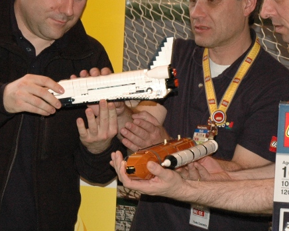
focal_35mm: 132
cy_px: 133
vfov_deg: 11.7
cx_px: 165
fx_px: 1129
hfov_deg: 14.6
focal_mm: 40
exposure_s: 1/50
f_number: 7.1
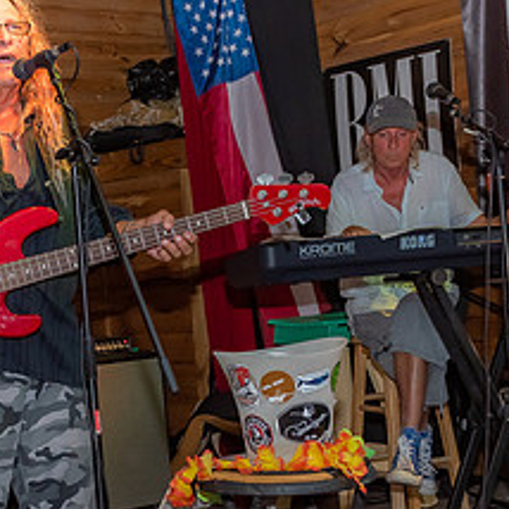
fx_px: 1264
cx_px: 8
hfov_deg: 22.0
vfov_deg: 22.7
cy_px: 323
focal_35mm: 76
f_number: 5.6
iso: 640
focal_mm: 24
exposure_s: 1/160
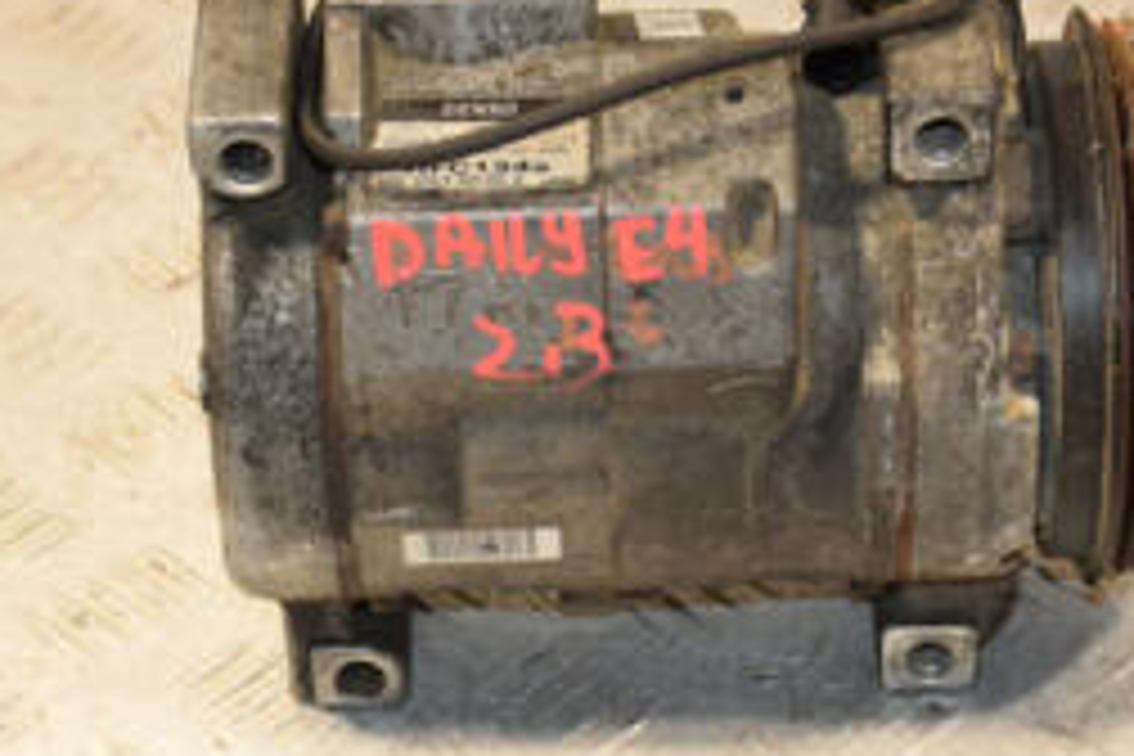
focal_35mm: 143
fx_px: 4504
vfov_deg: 9.6
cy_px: 472
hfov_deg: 14.3
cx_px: 616
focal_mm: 40
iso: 800
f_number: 5
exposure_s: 1/200
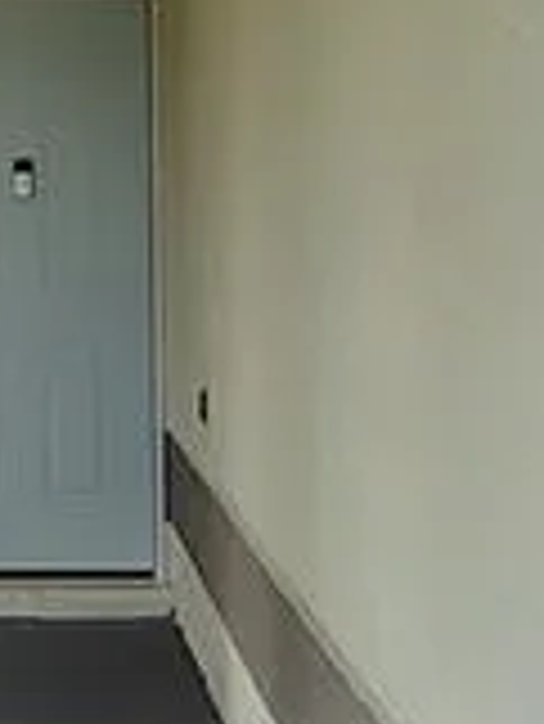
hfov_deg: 12.1
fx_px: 2490
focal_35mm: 119
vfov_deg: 16.2
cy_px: 18
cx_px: -144
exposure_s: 1/1102
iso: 100
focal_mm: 2.13
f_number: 2.2
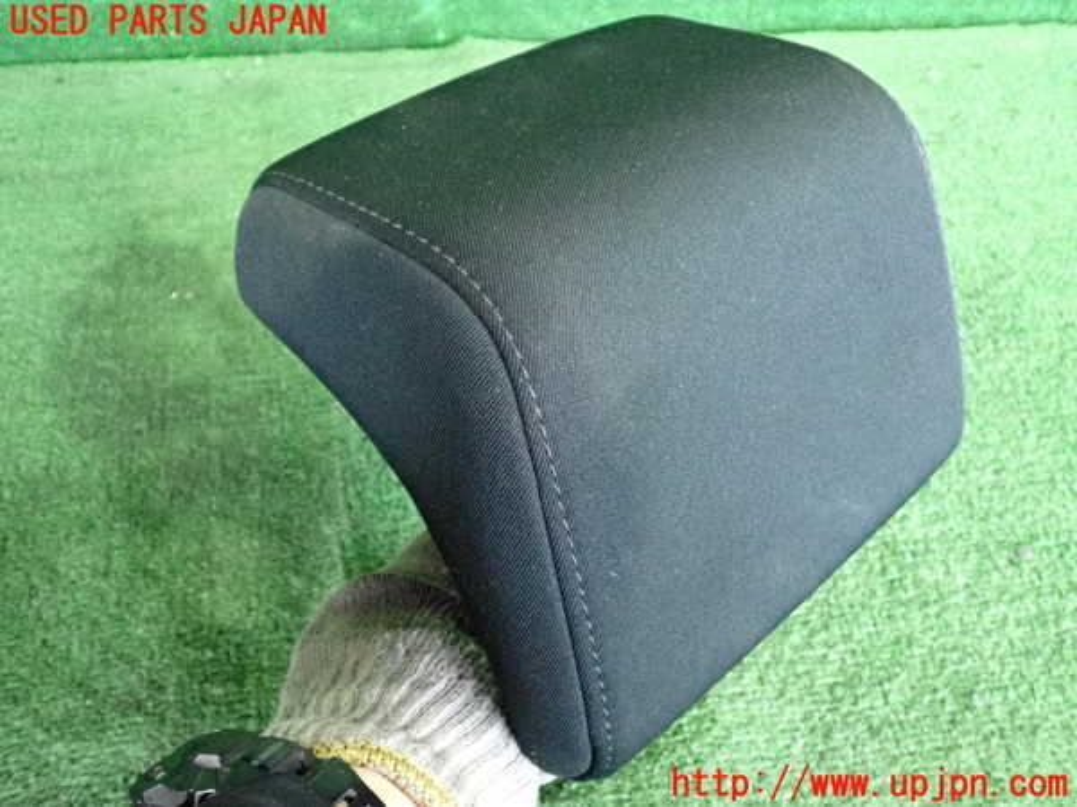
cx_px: 538
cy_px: 404
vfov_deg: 44.2
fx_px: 996
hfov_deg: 56.8
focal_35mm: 32
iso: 3200
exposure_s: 1/125
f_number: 2.4
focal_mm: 5.79
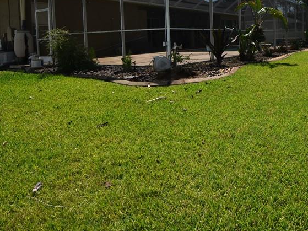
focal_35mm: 28
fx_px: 249
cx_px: 245
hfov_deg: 58.7
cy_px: 43
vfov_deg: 46.8
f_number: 10
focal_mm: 10
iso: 100
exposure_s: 1/200
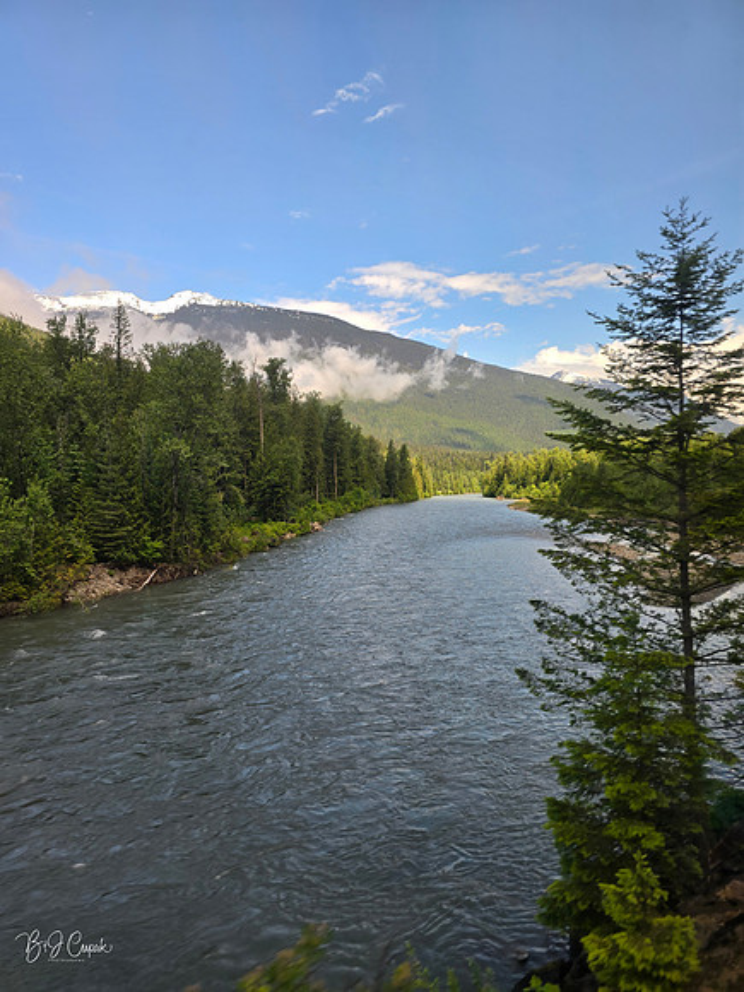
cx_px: 372
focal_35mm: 23
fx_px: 659
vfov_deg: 73.9
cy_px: 496
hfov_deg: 58.9
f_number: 1.7
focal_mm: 6.3
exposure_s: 1/185
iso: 12
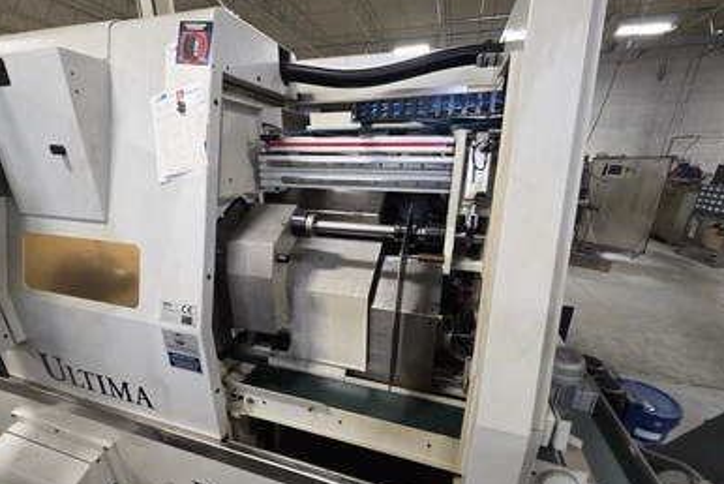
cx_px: 356
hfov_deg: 104.2
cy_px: 265
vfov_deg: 81.1
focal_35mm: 14
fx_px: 282
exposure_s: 1/60
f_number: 1.9
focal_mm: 2.2
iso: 250
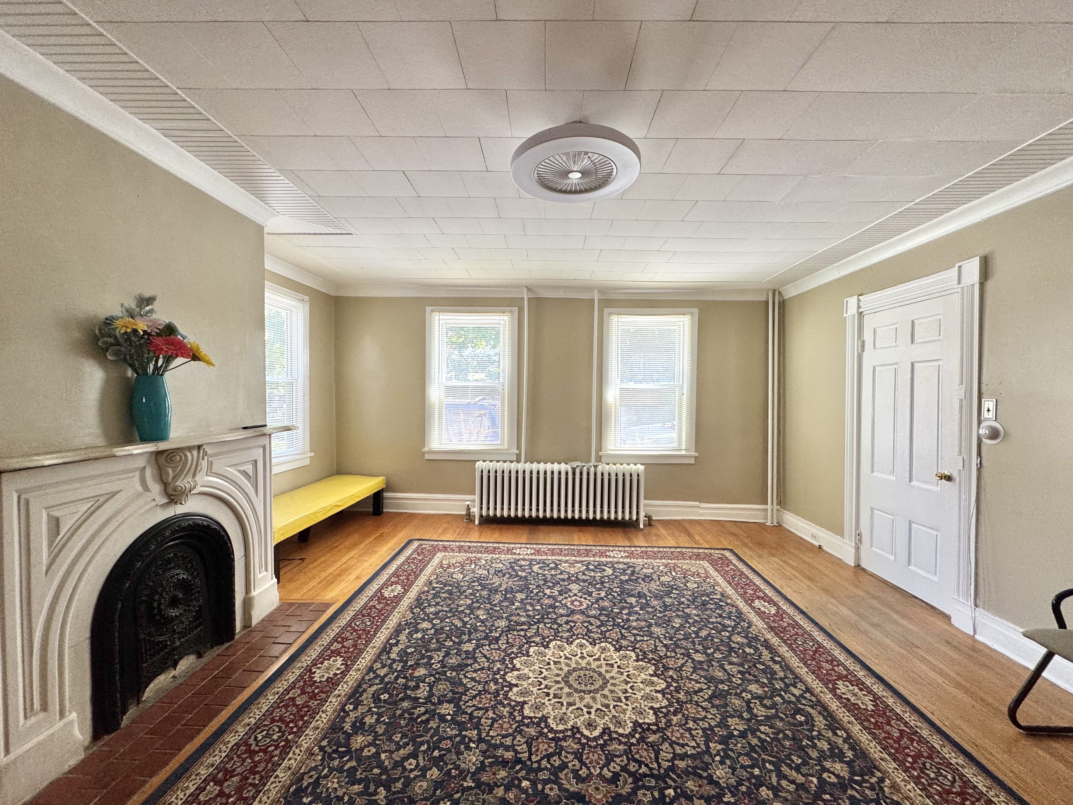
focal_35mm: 14
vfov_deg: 85.7
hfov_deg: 102.1
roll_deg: -0.6
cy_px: 402
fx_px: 434
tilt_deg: -2.0
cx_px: 536
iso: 160
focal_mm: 2.22
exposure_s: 1/120
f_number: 2.2
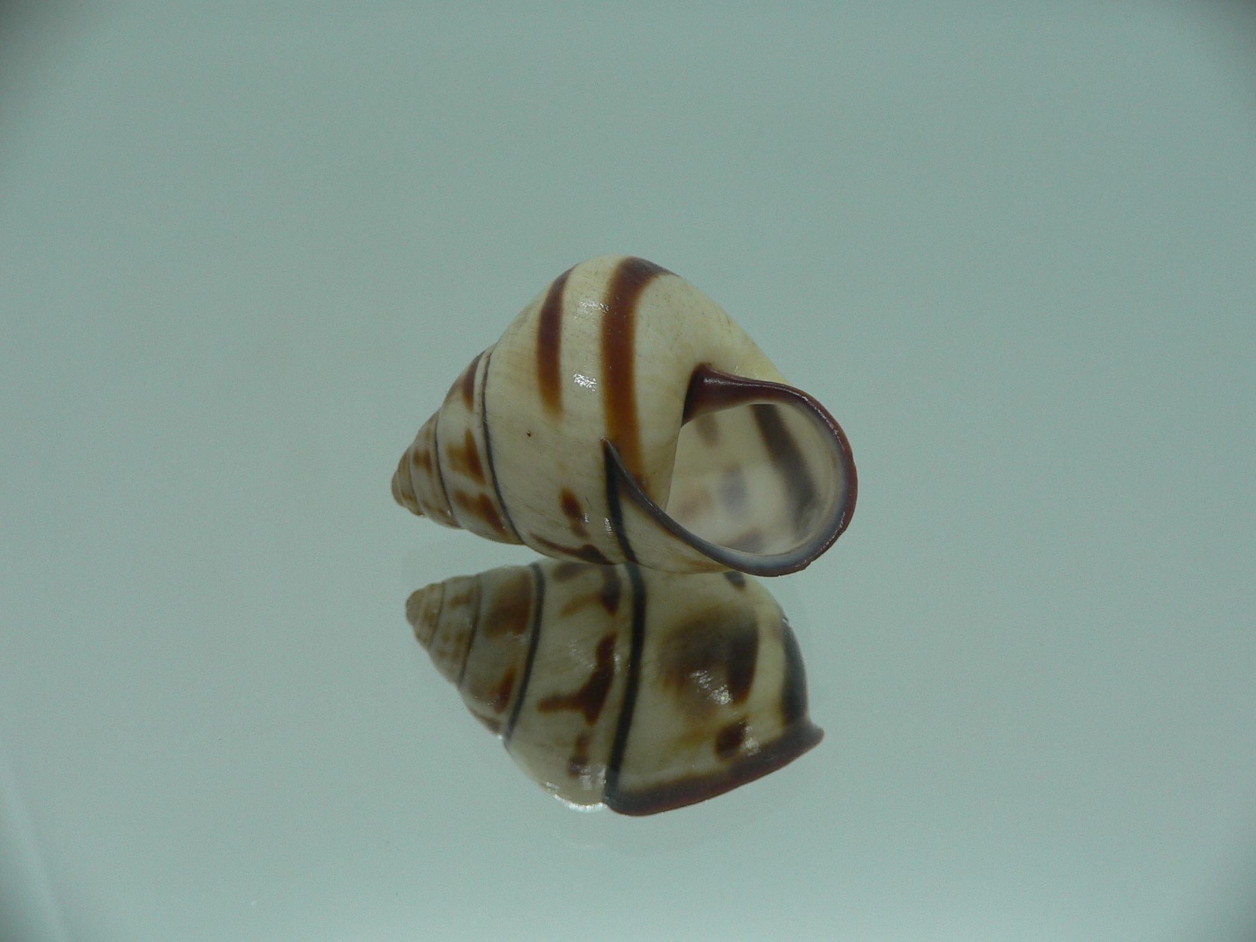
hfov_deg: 52.6
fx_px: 1270
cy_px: 471
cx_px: 628
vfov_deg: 40.7
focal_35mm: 35
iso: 80
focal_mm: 4.6
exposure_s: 1/60
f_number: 2.8
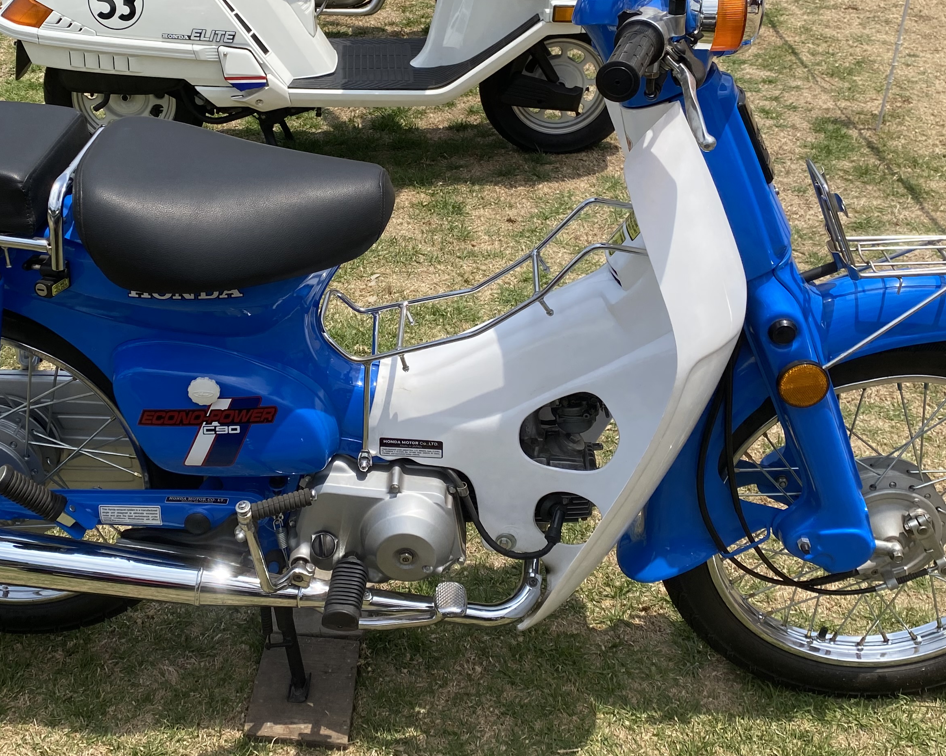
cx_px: 376
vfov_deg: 33.8
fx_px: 1232
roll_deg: -0.1
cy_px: 244
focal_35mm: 44
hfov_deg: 41.8
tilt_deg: -32.1
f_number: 1.8
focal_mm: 4.25
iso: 32
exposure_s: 1/3125
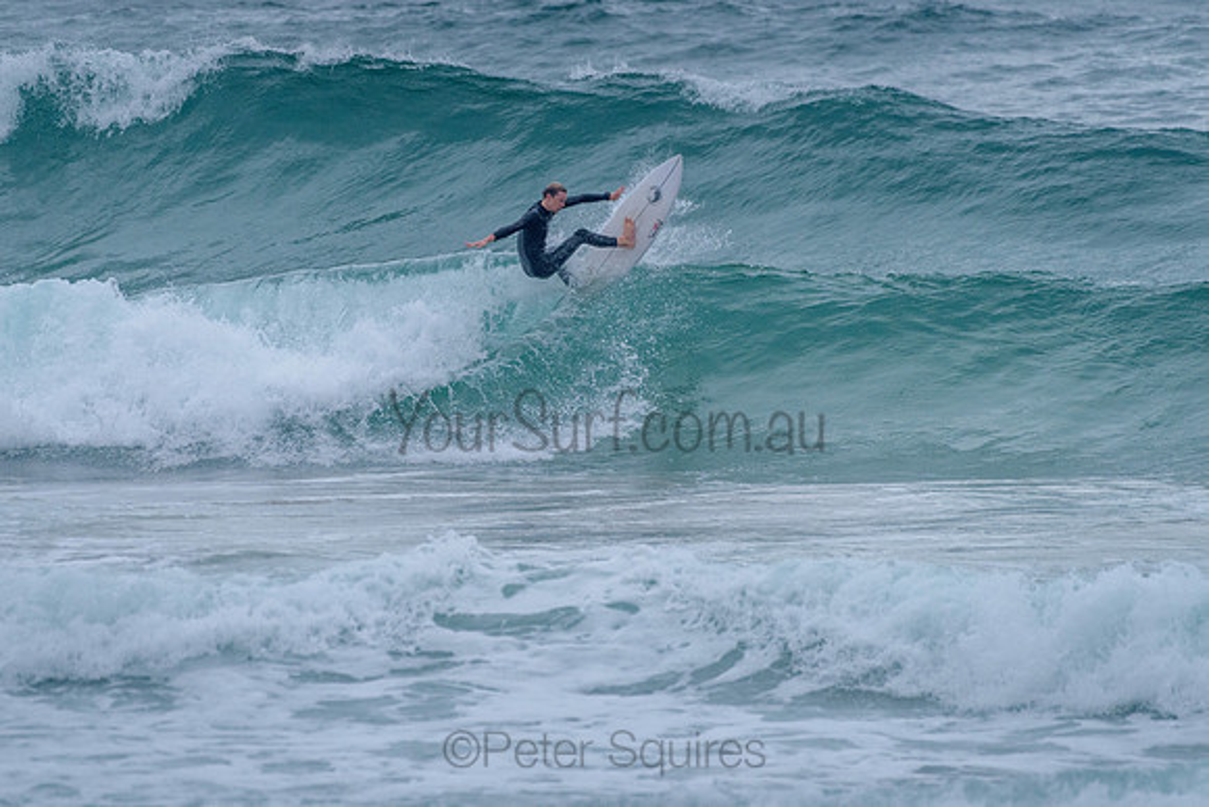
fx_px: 20583
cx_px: 606
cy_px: 314
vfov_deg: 2.2
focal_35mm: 613
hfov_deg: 3.4
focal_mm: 500
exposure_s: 1/2000
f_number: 5.6
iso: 1600
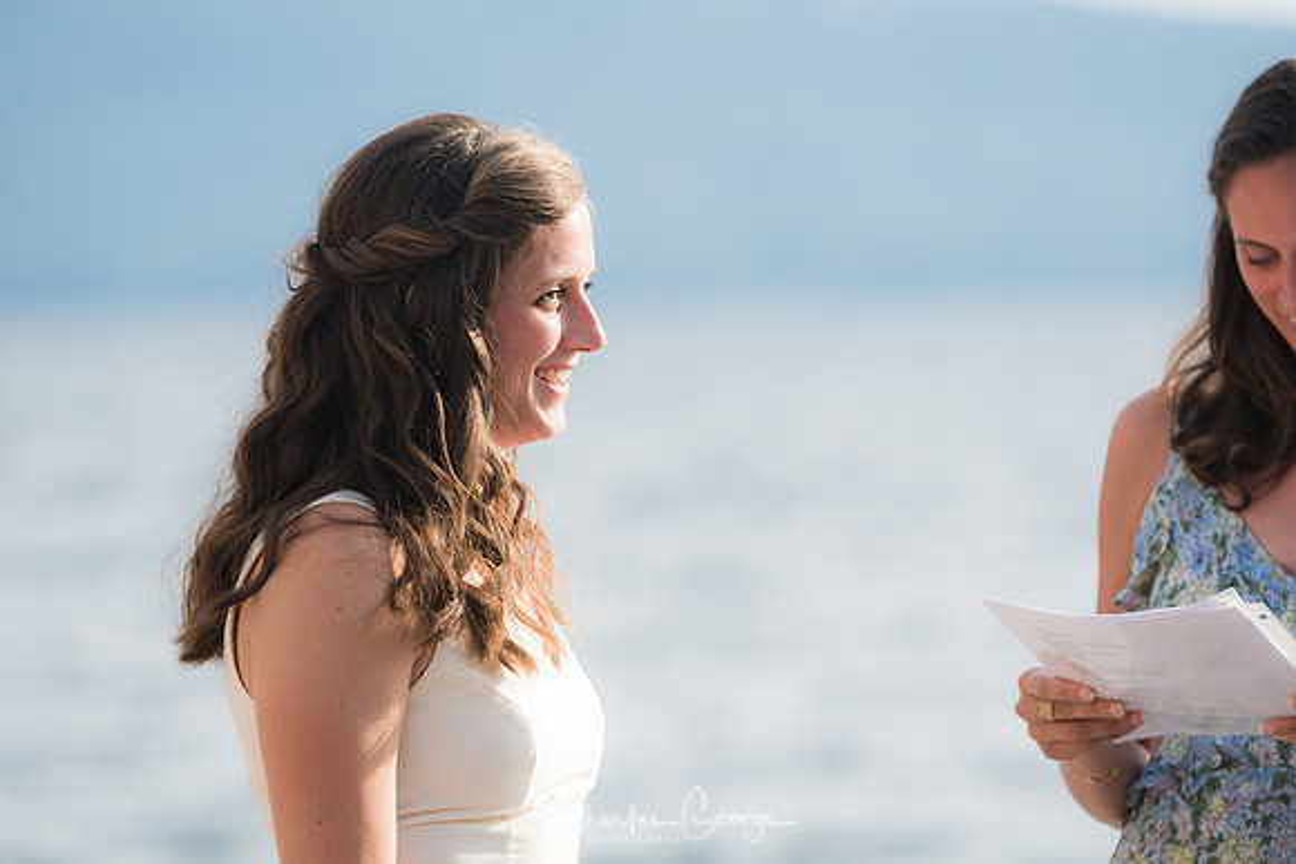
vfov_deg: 4.6
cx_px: 648
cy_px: 432
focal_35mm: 300
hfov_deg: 6.9
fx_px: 10802
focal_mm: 200
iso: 200
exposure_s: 1/800
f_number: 4
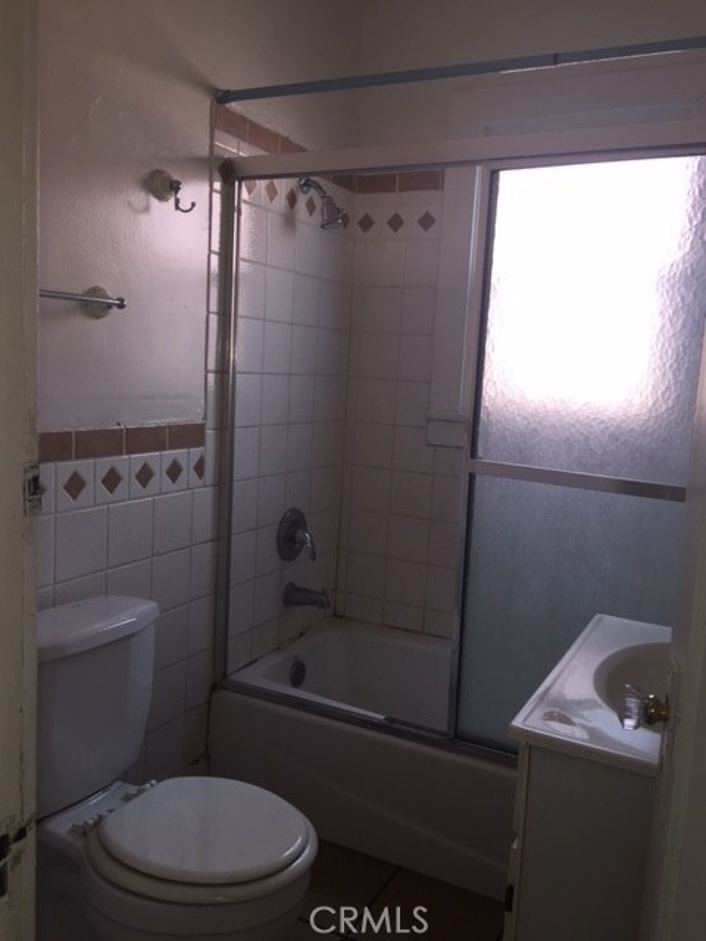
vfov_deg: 61.7
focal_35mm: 29
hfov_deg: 48.2
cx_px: 353
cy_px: 470
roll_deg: -3.6
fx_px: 789
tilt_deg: -6.8
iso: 32
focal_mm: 4.15
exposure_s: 1/120
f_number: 2.2
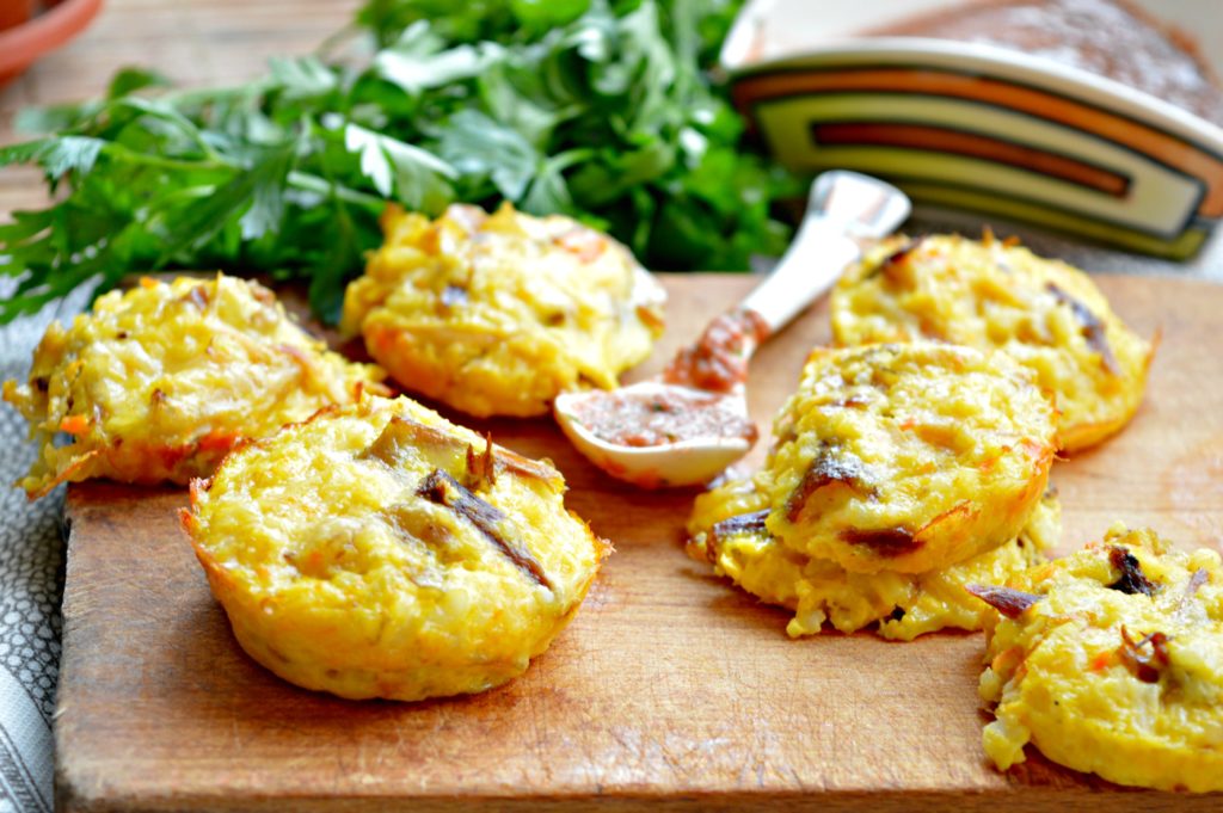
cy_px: 406
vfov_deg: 16.5
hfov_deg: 24.6
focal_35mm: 82
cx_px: 612
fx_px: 2800
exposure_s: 1/50
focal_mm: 55
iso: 200
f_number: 5.6
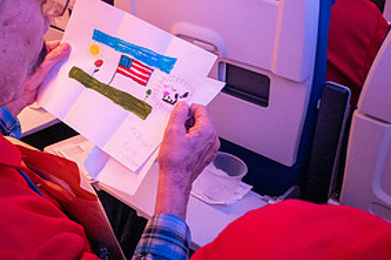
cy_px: 88
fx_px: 532
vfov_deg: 27.3
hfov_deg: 39.5
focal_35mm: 49
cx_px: 107
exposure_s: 1/60
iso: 7200
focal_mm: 24
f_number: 6.3
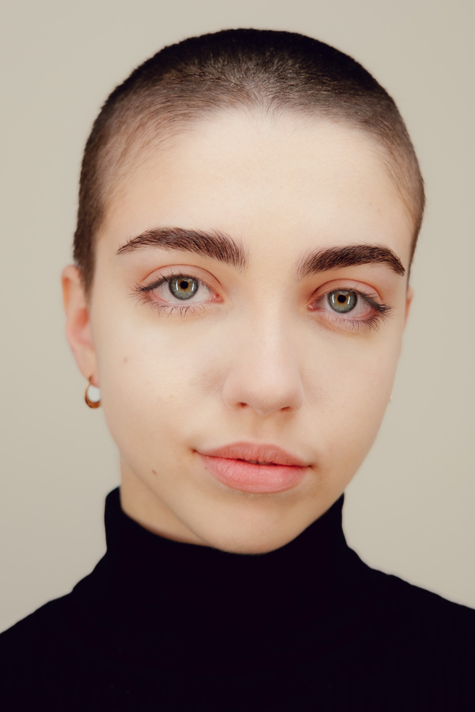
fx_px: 1049
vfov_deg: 37.5
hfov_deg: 25.5
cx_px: 238
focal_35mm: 53
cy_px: 356
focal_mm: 35
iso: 400
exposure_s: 1/320
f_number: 4
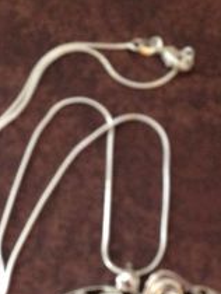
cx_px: 94
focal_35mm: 80
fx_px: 680
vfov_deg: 23.7
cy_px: 266
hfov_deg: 18.5
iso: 400
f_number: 2.4
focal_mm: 4.28
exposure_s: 1/15
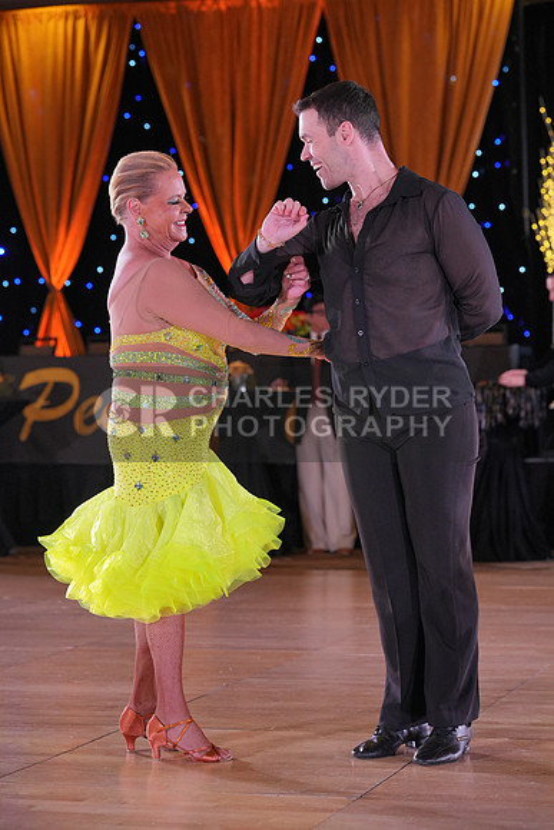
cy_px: 415
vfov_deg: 22.6
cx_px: 277
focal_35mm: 90
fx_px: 2076
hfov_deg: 15.2
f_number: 4
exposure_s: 1/400
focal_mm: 90
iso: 2000
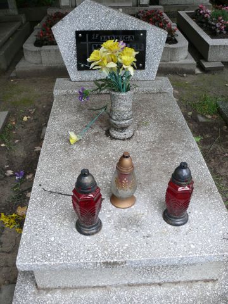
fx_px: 307
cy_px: 152
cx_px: 114
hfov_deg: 40.7
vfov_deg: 52.6
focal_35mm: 35
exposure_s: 1/80
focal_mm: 7.4
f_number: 2.8
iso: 100
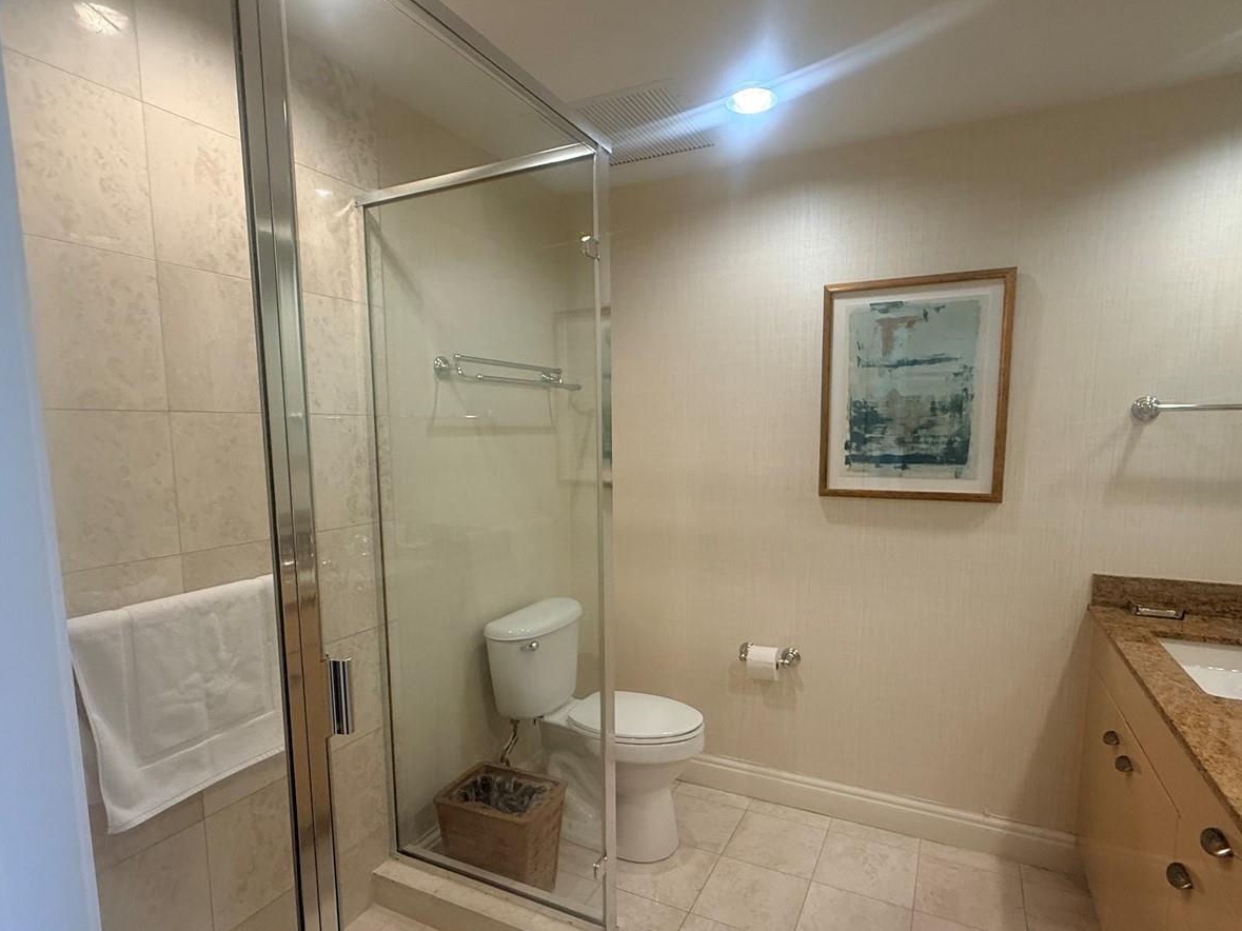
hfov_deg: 84.7
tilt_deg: -7.6
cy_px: 510
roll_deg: -0.4
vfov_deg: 68.5
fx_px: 682
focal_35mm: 19
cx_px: 635
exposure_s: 1/120
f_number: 2.2
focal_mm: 2.22
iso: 250
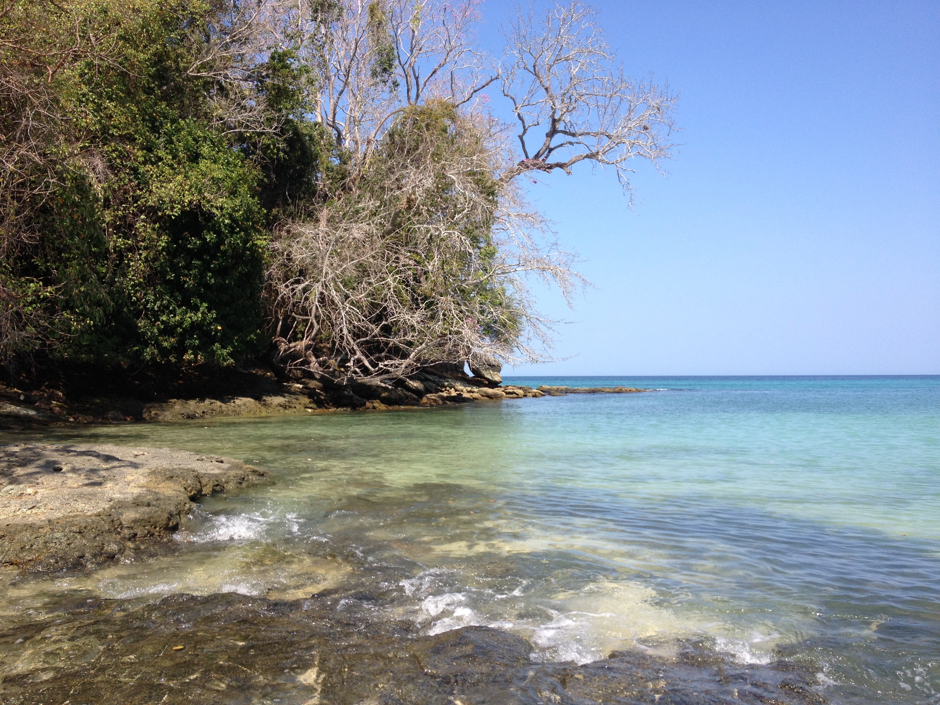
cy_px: 352
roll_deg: +0.6
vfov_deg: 40.7
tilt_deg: -1.4
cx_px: 470
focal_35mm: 35
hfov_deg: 52.6
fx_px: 950
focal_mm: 4.28
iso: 50
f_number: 2.4
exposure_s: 1/1175
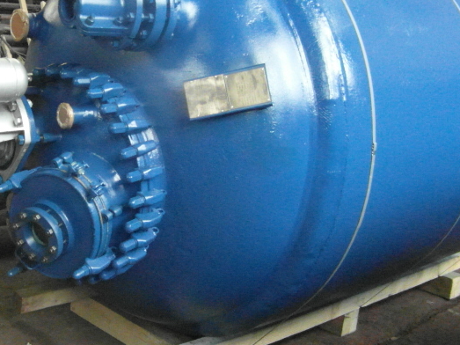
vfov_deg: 30.8
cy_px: 134
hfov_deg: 39.6
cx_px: 132
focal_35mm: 47
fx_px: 624
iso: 640
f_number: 3.2
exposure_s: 1/30
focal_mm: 4
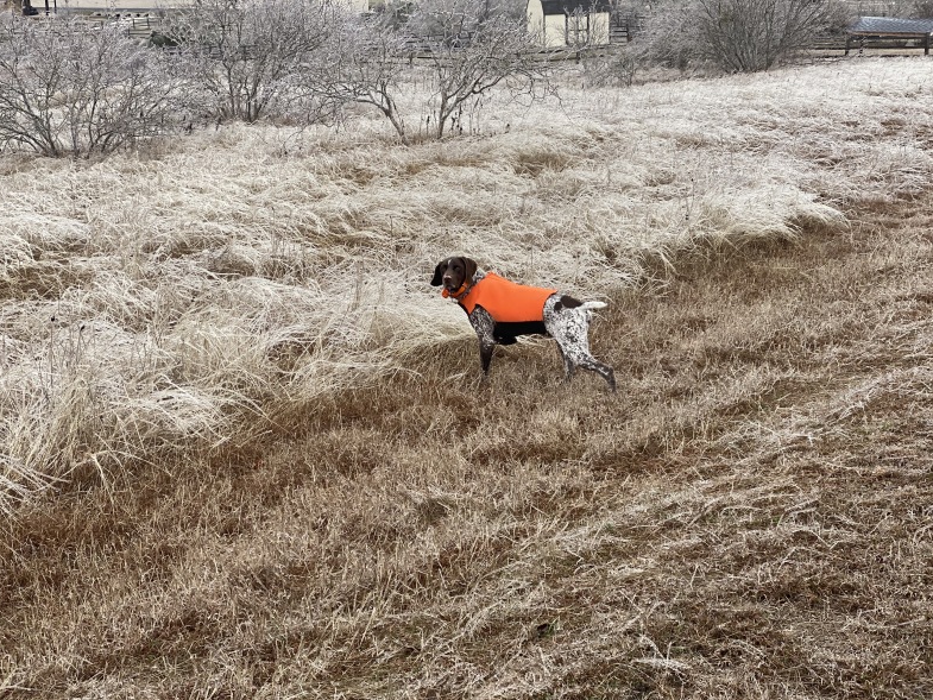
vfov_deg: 27.5
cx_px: 461
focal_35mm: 53
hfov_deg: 36.2
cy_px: 354
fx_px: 1429
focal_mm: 6
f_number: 2
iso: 20
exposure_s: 1/494
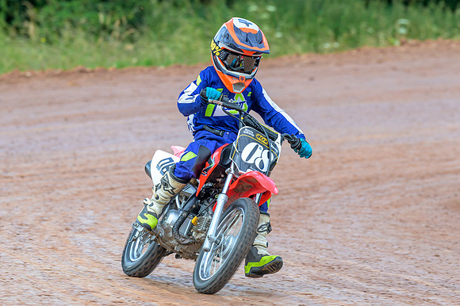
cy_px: 182
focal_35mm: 363
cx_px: 245
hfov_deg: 5.7
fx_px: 4640
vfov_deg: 3.8
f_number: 5
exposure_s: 1/320
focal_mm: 200
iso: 200
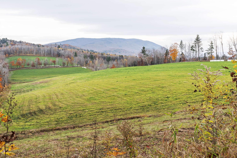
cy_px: 63
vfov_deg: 29.8
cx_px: 121
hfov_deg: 43.6
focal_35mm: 45
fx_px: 296
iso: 320
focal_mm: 37
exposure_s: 1/4
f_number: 11
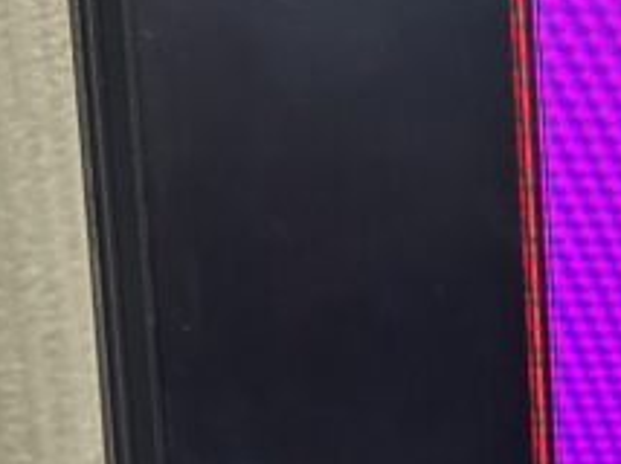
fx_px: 4122
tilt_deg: -23.7
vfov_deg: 6.4
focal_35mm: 230
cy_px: 168
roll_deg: -0.8
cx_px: 1471
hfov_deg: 8.0
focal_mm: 6.86
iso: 160
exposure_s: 1/50
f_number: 1.78
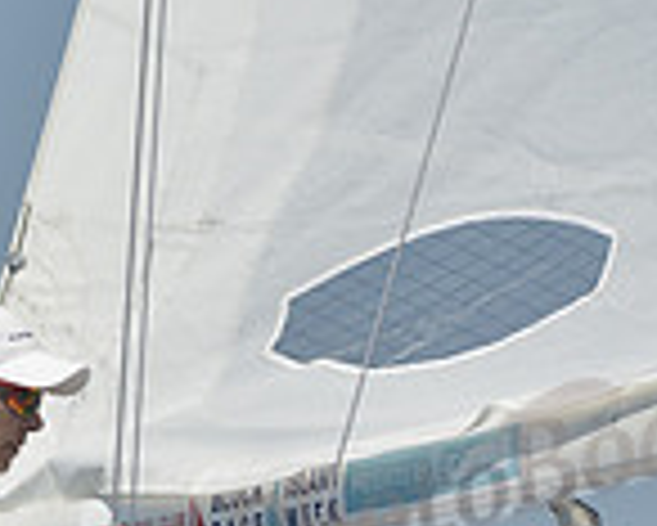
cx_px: -7
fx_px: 14477
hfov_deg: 2.6
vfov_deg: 2.1
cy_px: 1187
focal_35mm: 744
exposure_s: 1/1000
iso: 280
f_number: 9
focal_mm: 200
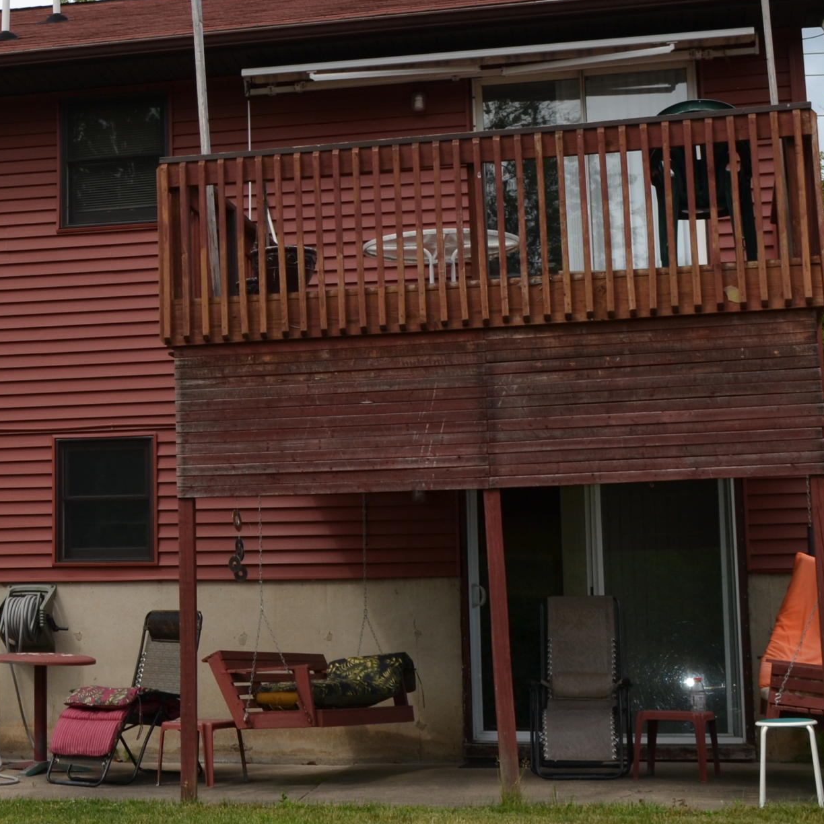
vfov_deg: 23.0
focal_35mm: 75
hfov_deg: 22.1
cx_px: -21
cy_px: 312
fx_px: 2020
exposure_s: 1/200
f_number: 8
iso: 100
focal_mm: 24
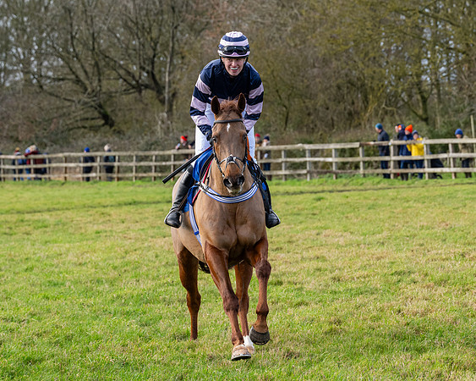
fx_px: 2584
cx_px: 249
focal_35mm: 183
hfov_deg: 10.5
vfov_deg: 8.4
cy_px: 169
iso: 800
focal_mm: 97
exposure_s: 1/800
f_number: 5
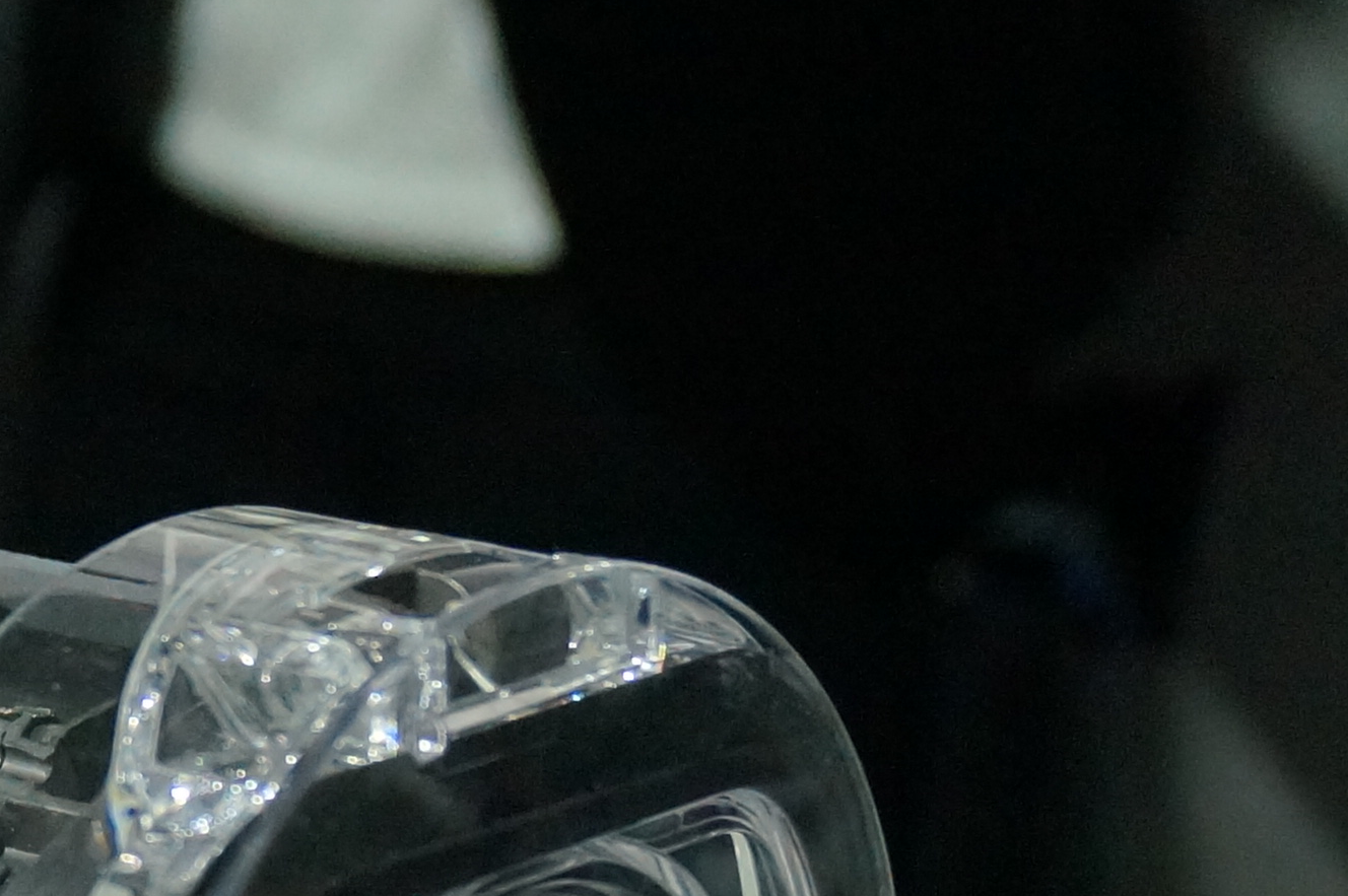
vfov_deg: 8.3
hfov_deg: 12.2
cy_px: 1385
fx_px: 6018
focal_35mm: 161
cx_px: -633
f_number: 4.5
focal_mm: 29
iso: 1600
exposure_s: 1/1250
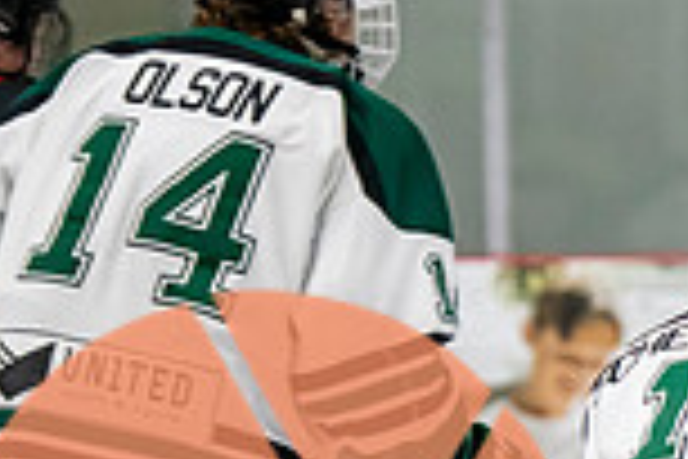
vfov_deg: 2.4
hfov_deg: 3.6
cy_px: 557
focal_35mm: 570
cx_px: 1524
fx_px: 10892
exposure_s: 1/640
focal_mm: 120
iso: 2000
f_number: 3.2
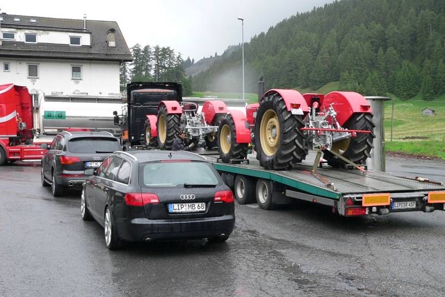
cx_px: 222
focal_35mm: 46
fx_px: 569
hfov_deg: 42.7
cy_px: 159
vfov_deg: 29.2
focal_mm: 7.4
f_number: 3.3
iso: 80
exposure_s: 1/100
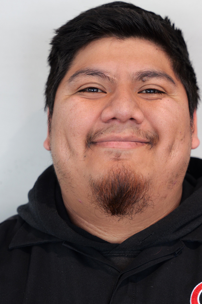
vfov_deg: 20.4
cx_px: 116
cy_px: 140
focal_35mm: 100
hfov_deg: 13.7
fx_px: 842
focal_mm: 61
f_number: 2.8
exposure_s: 1/80
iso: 640
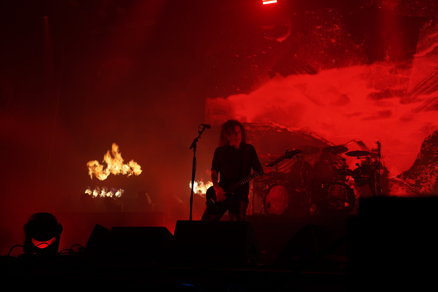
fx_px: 511
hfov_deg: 46.4
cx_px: 219
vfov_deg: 31.9
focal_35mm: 42
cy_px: 146
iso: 100
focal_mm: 42
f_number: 4
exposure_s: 1/50
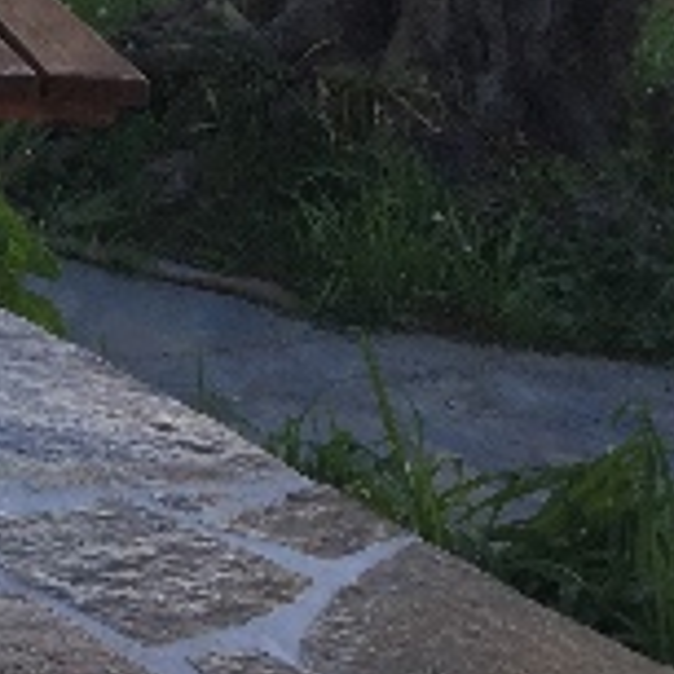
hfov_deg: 12.0
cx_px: -529
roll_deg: -1.9
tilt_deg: -2.4
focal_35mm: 134
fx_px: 2952
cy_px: -542
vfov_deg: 12.0
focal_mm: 4.15
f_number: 2.2
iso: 32
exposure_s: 1/706
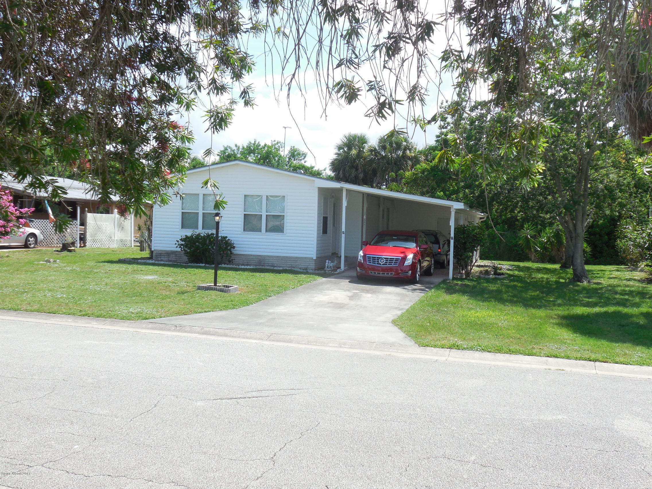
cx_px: 326
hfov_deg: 49.0
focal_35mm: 38
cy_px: 244
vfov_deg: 37.7
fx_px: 716
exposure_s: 1/500
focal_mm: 6.8
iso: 125
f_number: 4.2
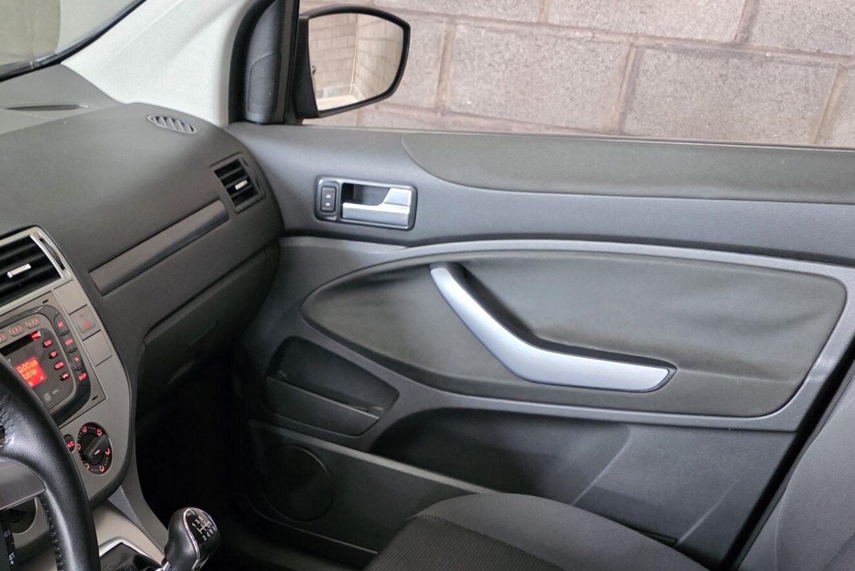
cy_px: 574
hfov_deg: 41.0
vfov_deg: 27.5
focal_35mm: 46
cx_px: 176
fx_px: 1093
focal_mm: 6.3
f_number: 1.7
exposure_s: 1/100
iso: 2000
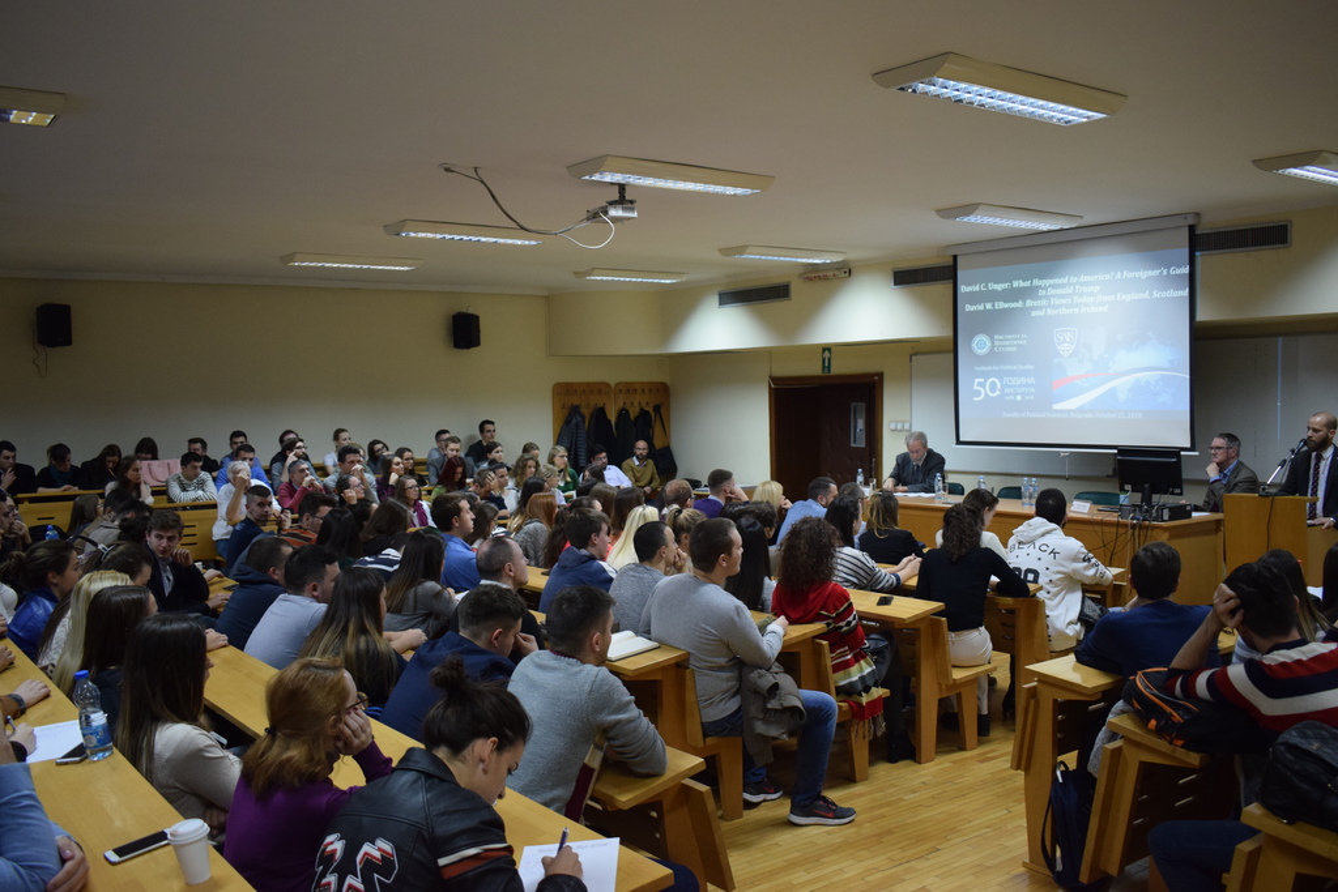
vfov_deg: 41.7
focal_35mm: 32
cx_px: 669
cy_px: 446
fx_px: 1171
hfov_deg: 59.5
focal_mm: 21
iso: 1250
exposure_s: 1/60
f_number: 3.8
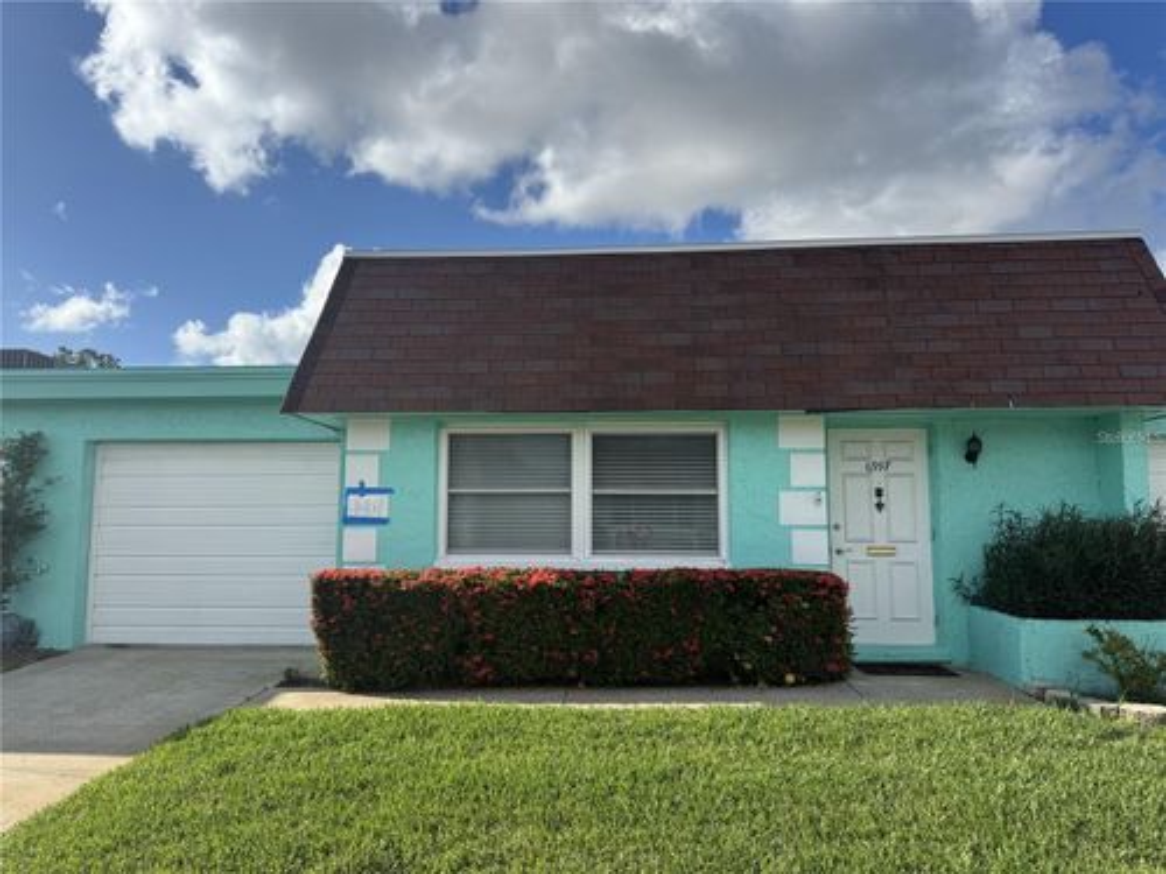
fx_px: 808
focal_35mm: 24
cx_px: 583
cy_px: 437
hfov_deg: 71.6
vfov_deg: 56.8
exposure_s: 1/4608
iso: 80
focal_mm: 6.76
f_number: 1.78
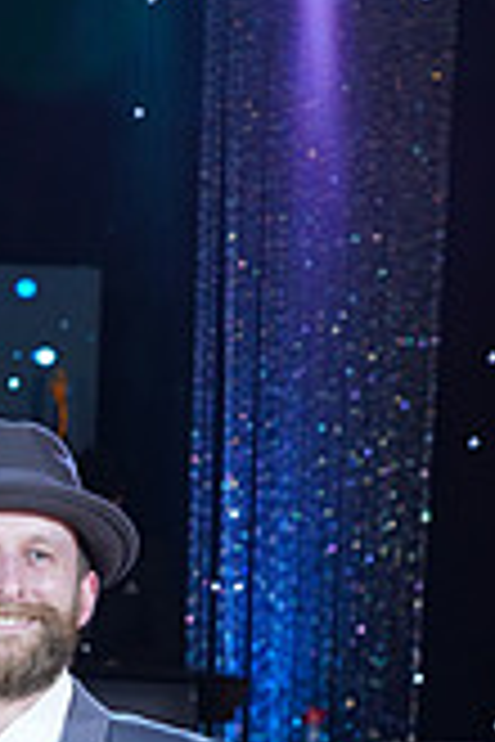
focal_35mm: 204
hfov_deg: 6.6
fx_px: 4207
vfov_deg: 9.8
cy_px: 1070
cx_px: -281
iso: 1600
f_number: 5
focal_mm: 58
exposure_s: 1/200
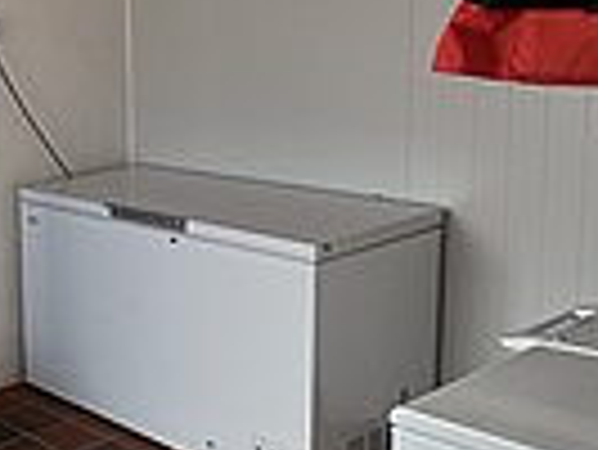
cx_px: -164
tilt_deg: -6.7
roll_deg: +3.3
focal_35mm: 56
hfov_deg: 28.6
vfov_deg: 26.0
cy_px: 144
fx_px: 968
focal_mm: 2.22
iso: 64
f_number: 2.2
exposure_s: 1/99
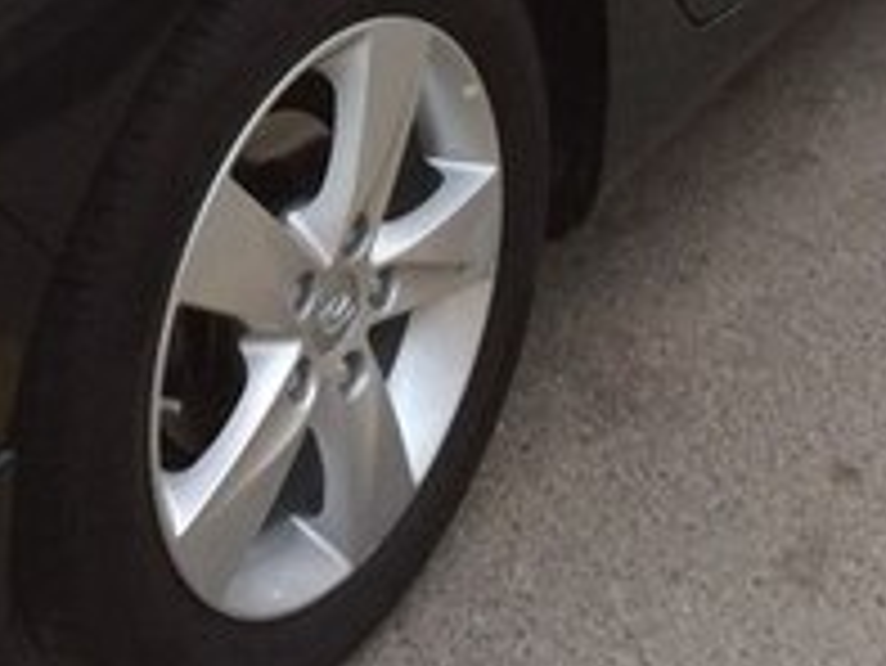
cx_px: 31
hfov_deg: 19.7
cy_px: -331
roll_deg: +0.4
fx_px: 2484
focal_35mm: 97
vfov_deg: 14.3
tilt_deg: -20.0
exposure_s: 1/33
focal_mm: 4.15
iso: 40
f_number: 2.2
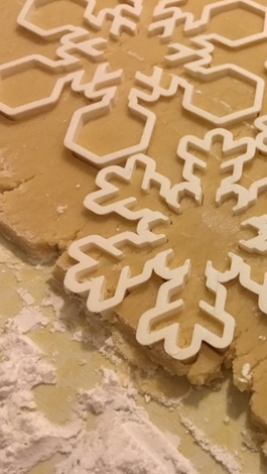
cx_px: 310
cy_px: 238
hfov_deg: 25.3
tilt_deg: -55.6
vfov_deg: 47.3
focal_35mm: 43
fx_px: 540
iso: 200
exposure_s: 1/30
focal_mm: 4.15
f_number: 2.2
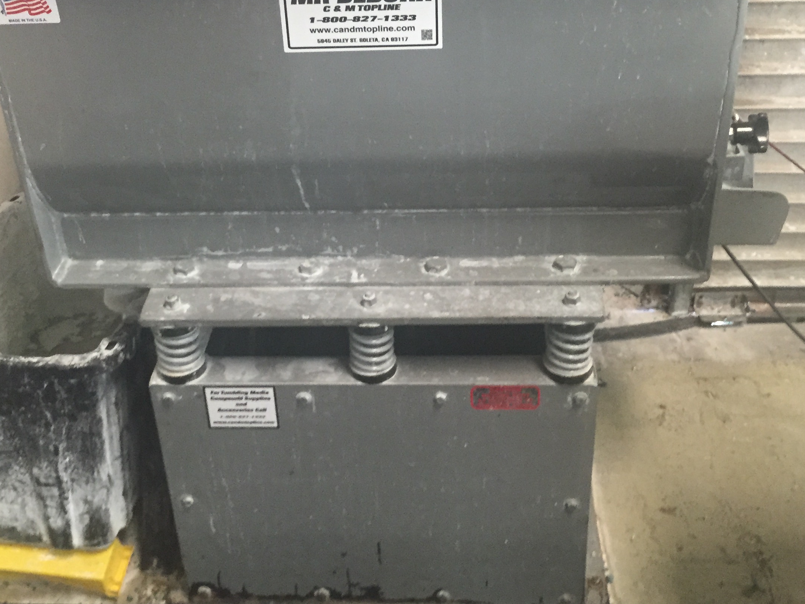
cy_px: 226
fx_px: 1023
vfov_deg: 32.7
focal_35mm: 44
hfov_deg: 42.9
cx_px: 387
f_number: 2.2
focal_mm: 4.15
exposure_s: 1/24
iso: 250
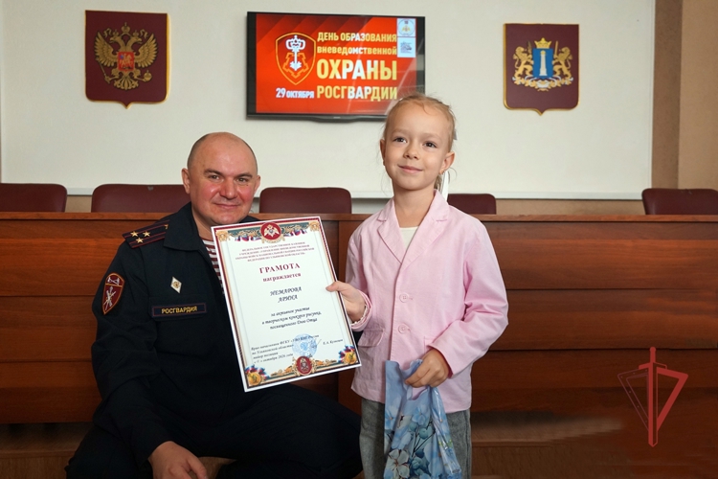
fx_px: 598
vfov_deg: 43.6
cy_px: 240
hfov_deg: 61.9
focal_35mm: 30
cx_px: 359
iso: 800
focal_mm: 20
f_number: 4
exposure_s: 1/160
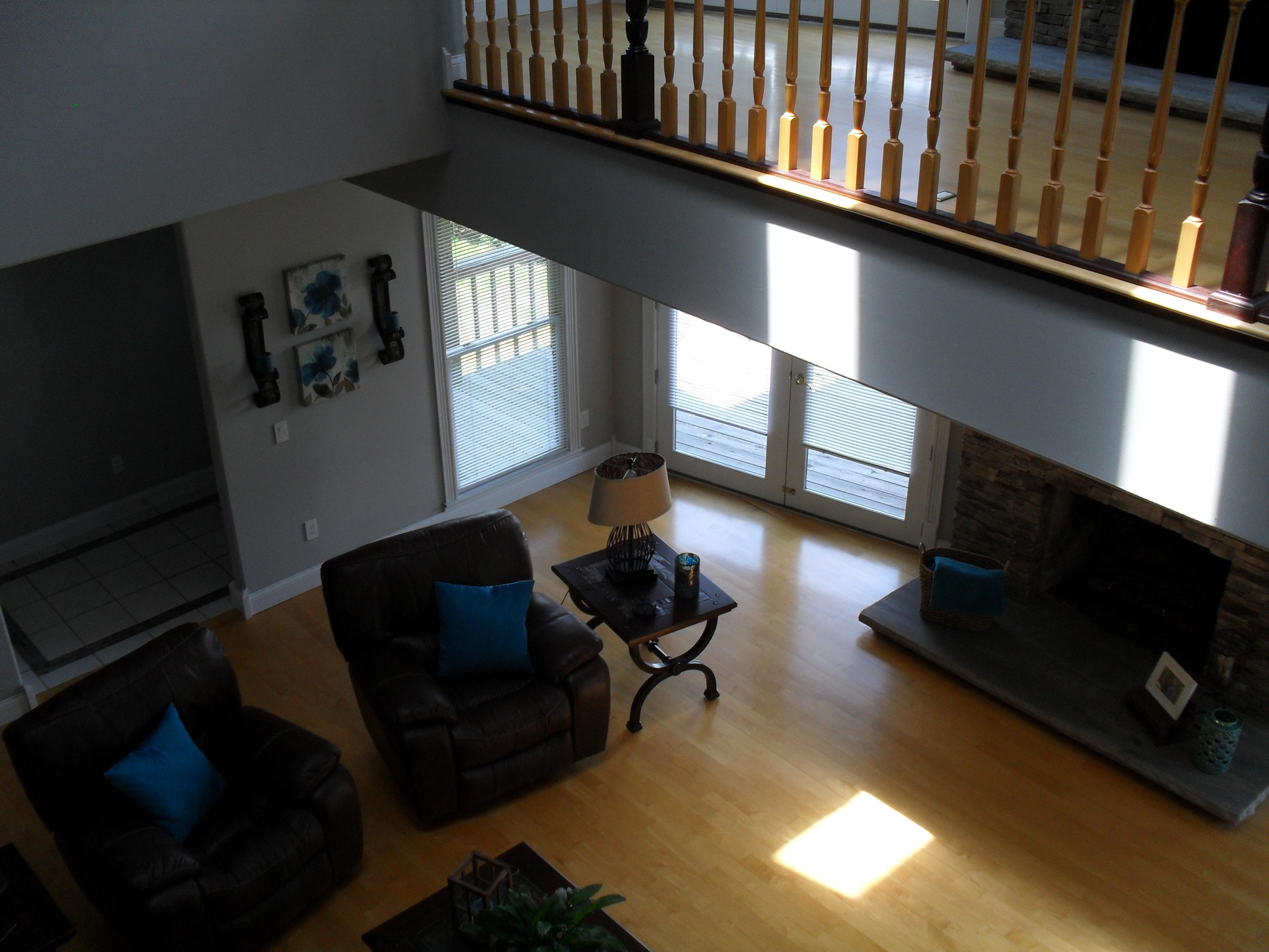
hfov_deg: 52.6
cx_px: 634
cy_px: 476
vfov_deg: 40.7
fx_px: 1283
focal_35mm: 35
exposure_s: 1/60
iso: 100
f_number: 3.2
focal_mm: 6.3
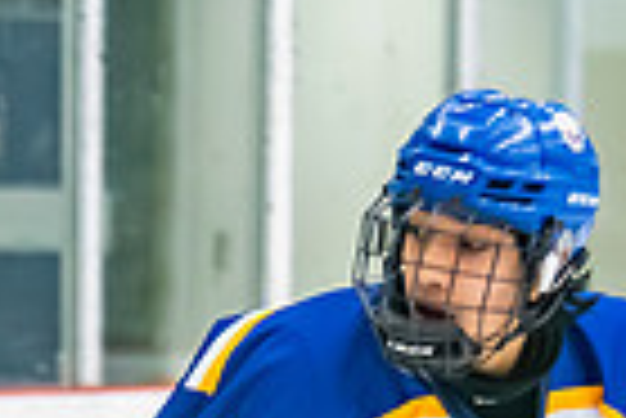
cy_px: 948
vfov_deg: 2.5
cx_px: 319
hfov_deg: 3.7
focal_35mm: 558
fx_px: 9713
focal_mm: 102
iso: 2500
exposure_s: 1/640
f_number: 2.8
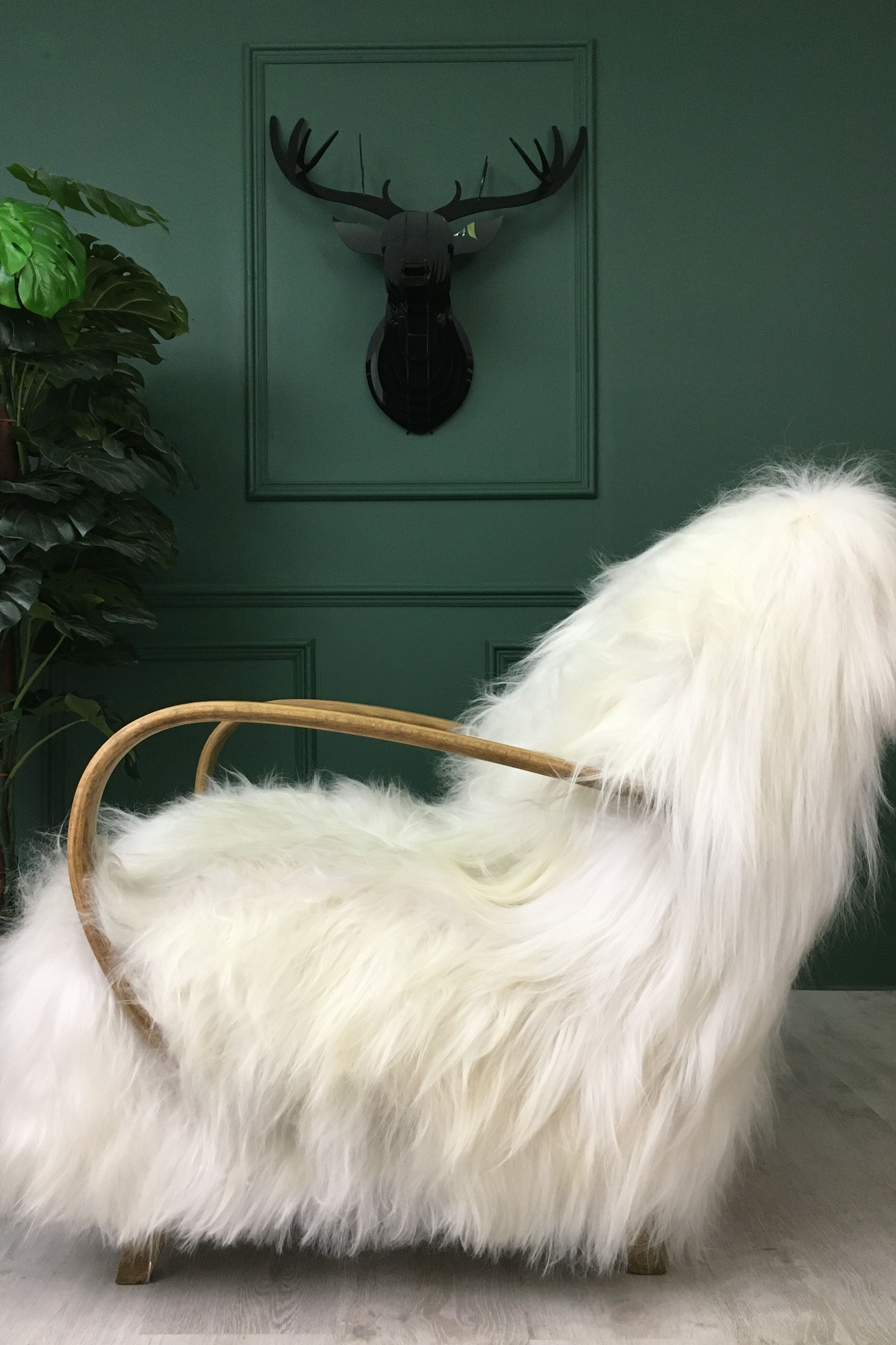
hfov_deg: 42.3
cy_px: 673
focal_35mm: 31
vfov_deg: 60.3
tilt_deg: +1.8
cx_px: 434
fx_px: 1157
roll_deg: +0.0
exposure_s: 1/33
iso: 160
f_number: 2.2
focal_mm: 4.15
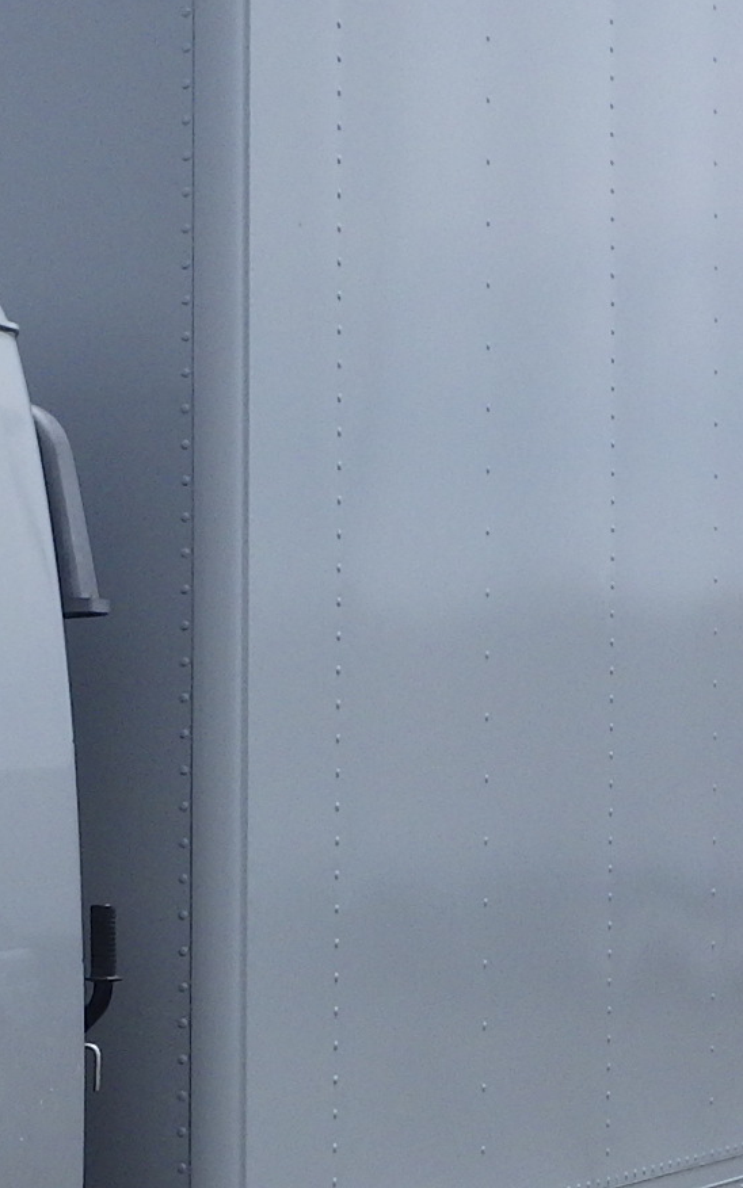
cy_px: 755
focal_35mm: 104
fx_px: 3370
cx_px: -285
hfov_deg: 12.1
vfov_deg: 20.0
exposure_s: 1/1500
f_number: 4.2
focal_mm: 5
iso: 125
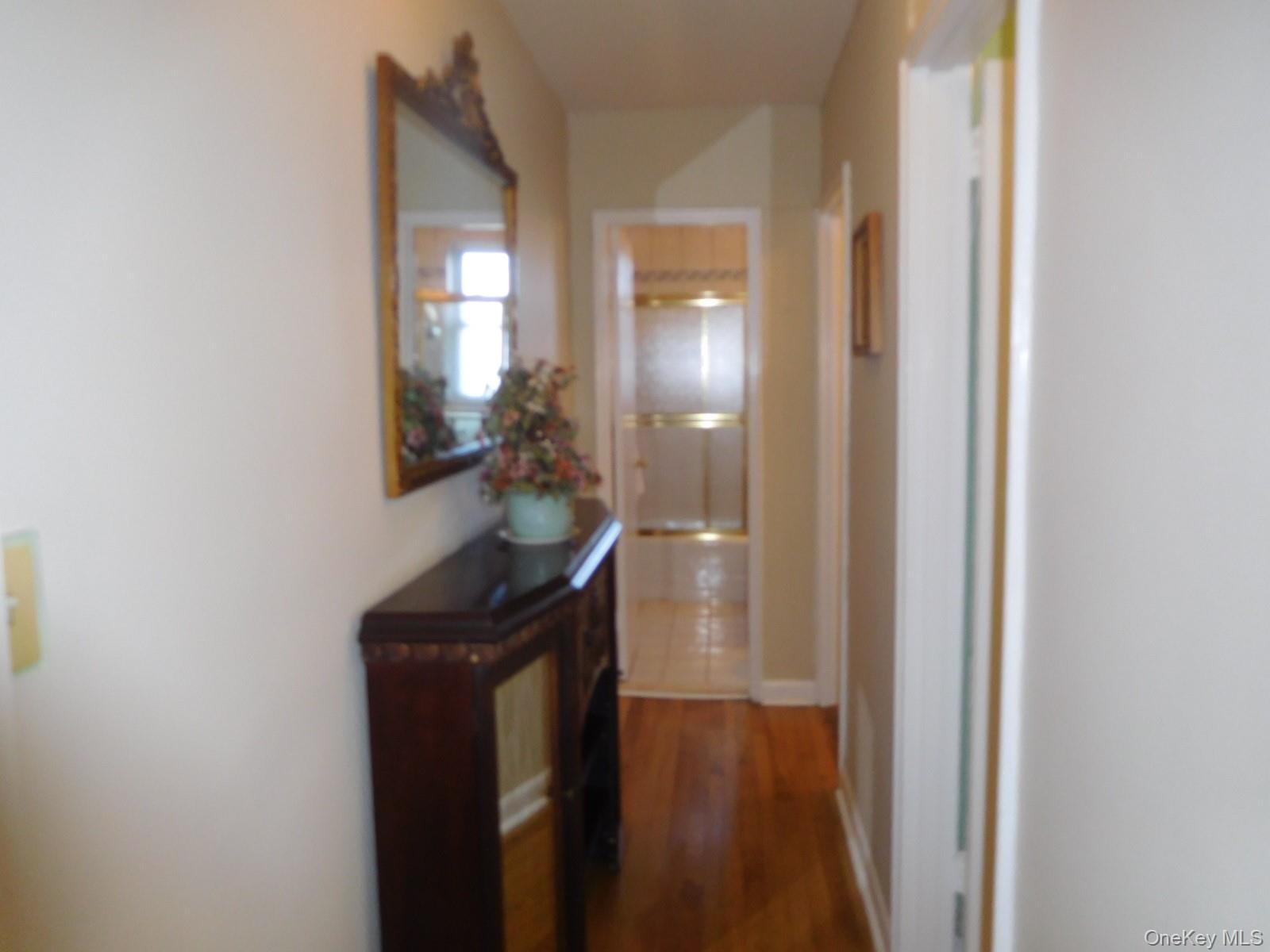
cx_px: 635
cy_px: 476
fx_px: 917
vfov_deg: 54.9
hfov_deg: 69.4
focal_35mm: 25
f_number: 3.4
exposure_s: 1/30
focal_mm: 4.5
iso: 200
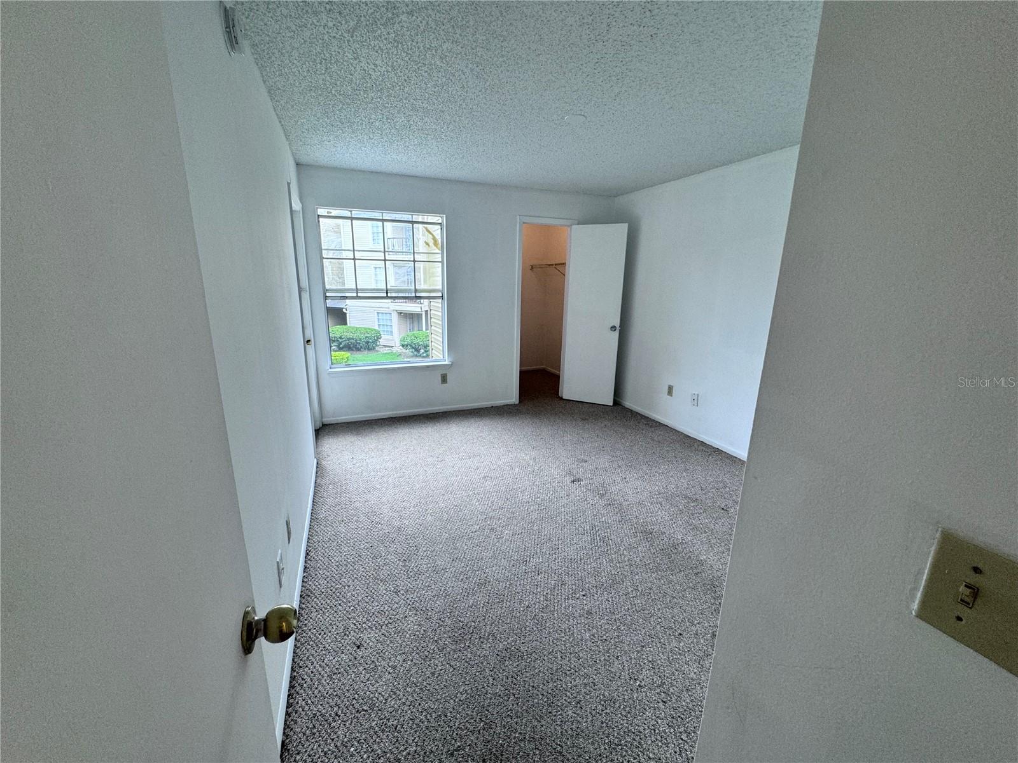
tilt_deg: -14.3
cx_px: 509
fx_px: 412
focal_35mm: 14
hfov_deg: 102.1
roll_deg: -1.4
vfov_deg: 85.7
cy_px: 382
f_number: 2.2
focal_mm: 2.22
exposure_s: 1/120
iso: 100
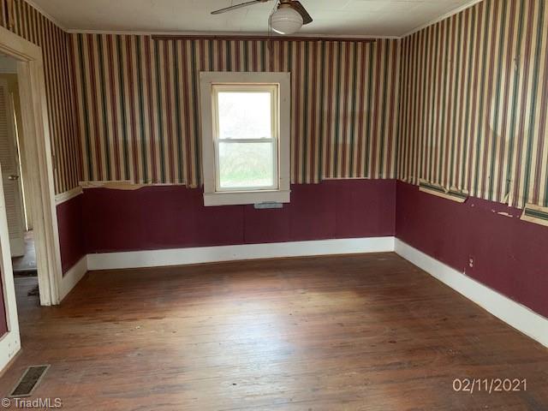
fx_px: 412
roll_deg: +0.8
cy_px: 206
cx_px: 274
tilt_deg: -9.4
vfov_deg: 53.1
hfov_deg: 67.3
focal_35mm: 26
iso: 500
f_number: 1.8
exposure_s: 1/30
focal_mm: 4.25
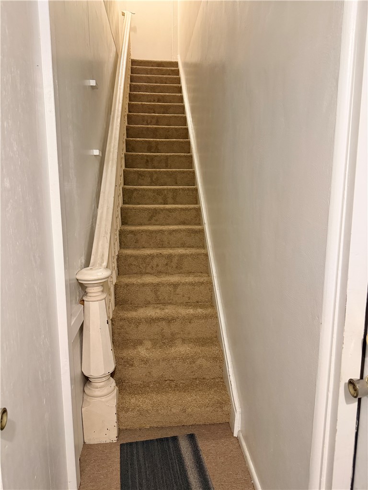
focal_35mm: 24
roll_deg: -0.2
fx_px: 340
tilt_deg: -10.3
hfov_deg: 56.8
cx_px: 184
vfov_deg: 71.6
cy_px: 245
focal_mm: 6.76
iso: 640
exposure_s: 1/60
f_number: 1.78
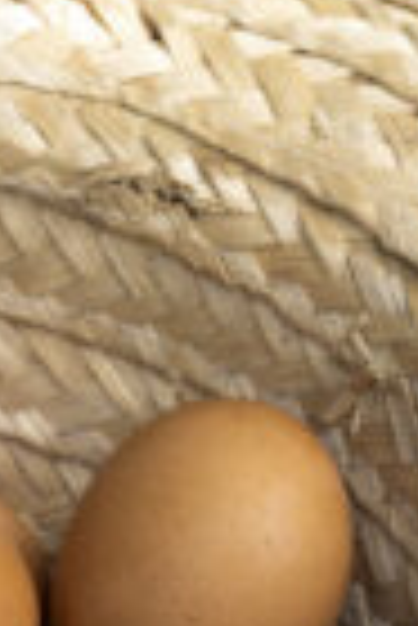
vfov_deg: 12.1
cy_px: -288
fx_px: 2814
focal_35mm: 162
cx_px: -85
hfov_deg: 8.4
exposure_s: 1/200
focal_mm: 30
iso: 100
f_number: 2.8
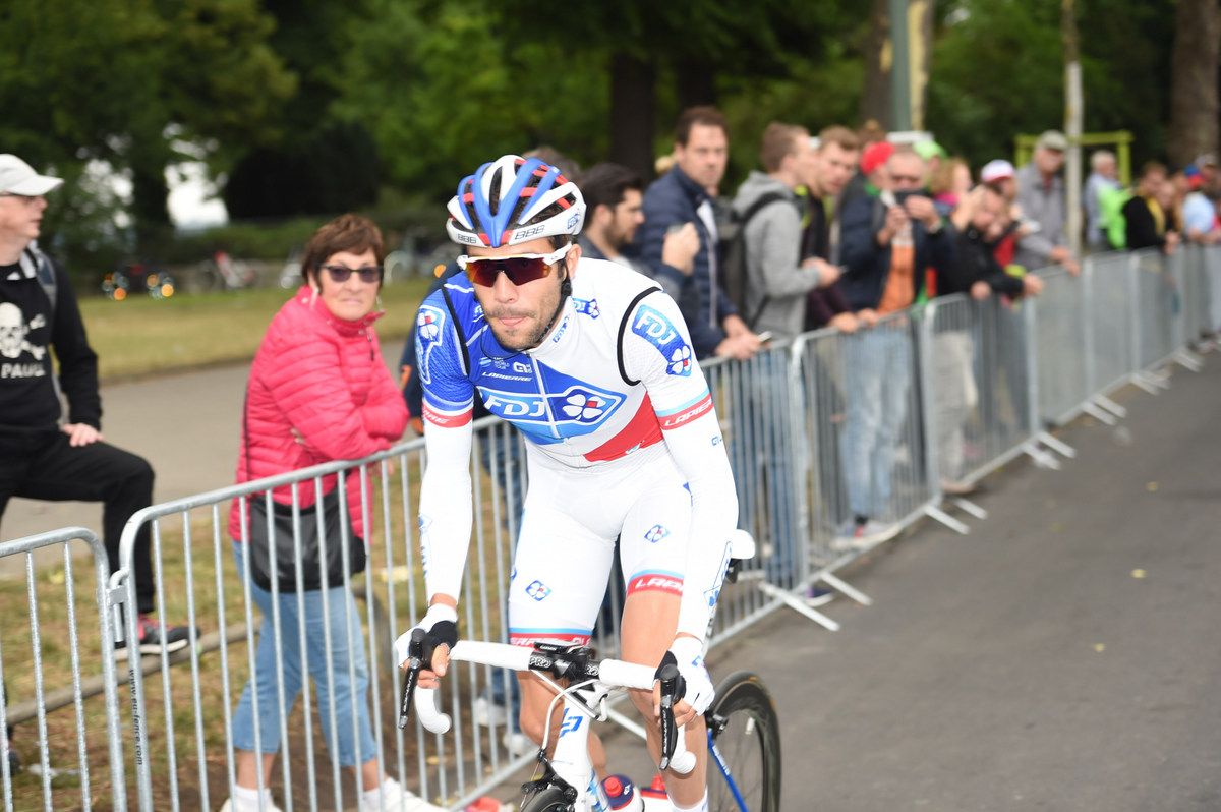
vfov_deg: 19.4
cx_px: 610
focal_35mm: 70
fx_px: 2372
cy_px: 406
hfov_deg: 28.9
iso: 250
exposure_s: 1/250
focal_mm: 70
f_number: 3.2
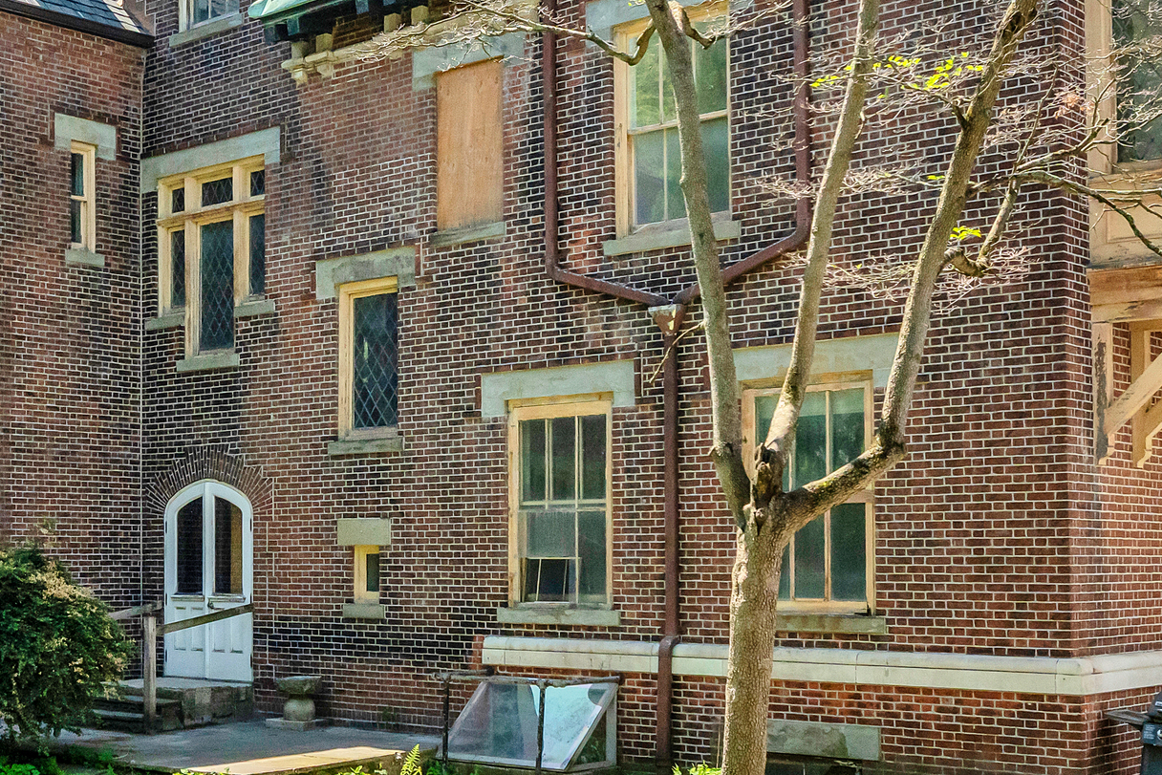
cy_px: 134
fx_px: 1606
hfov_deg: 38.2
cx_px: 218
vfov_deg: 26.5
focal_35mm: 50
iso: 1600
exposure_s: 1/1250
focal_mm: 19.7
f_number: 7.1
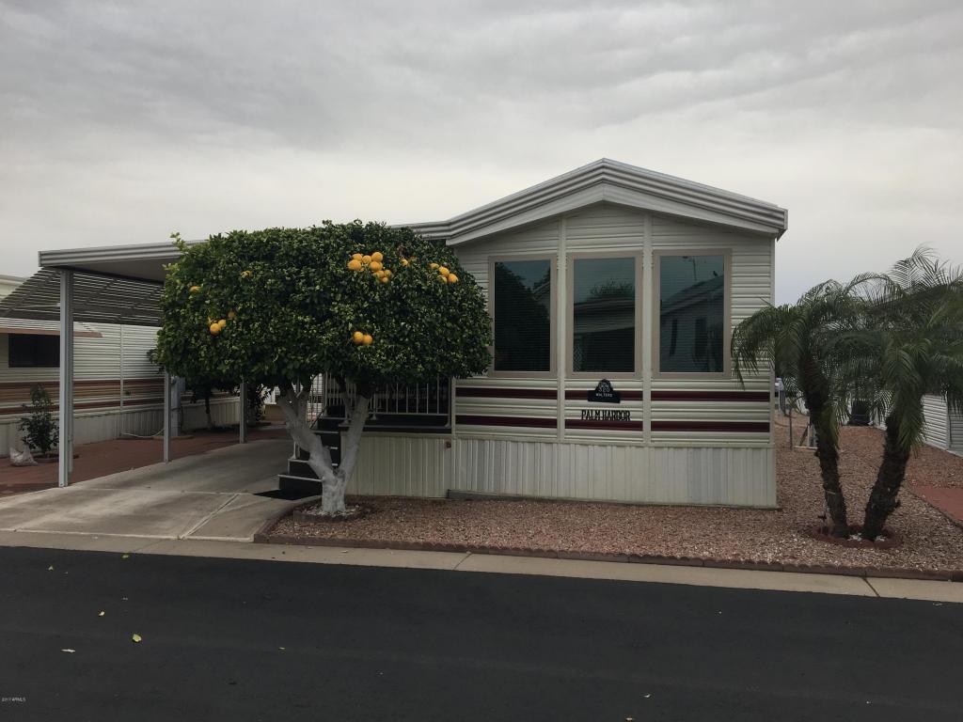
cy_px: 361
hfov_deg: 61.7
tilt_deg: +0.2
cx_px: 482
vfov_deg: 48.2
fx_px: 807
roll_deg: -0.8
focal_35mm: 29
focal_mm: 4.15
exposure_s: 1/286
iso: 25
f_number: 2.2
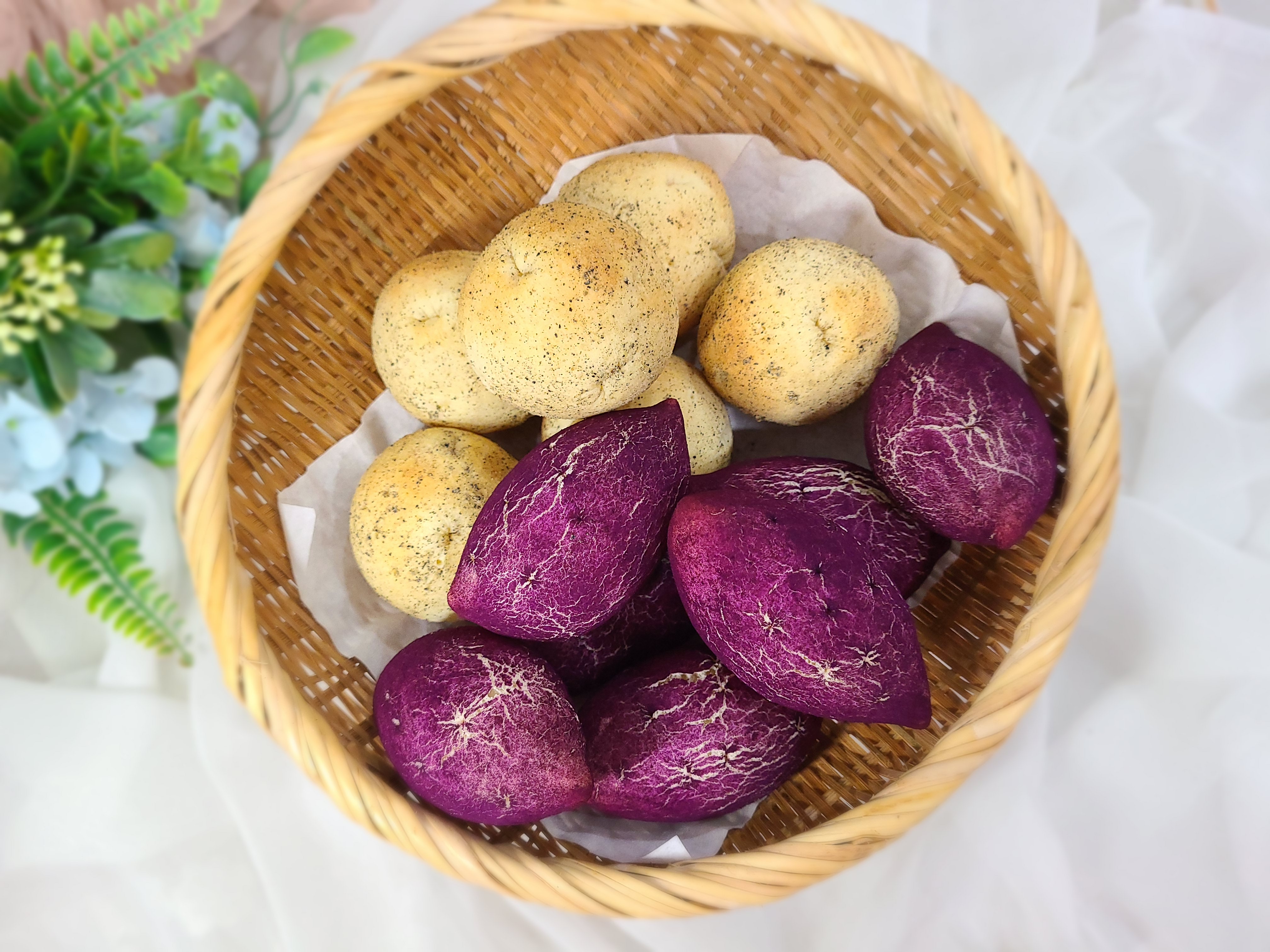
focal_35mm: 26
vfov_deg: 53.1
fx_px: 954
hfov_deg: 67.3
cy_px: 476
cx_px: 635
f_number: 1.8
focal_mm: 5.4
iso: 320
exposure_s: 1/60
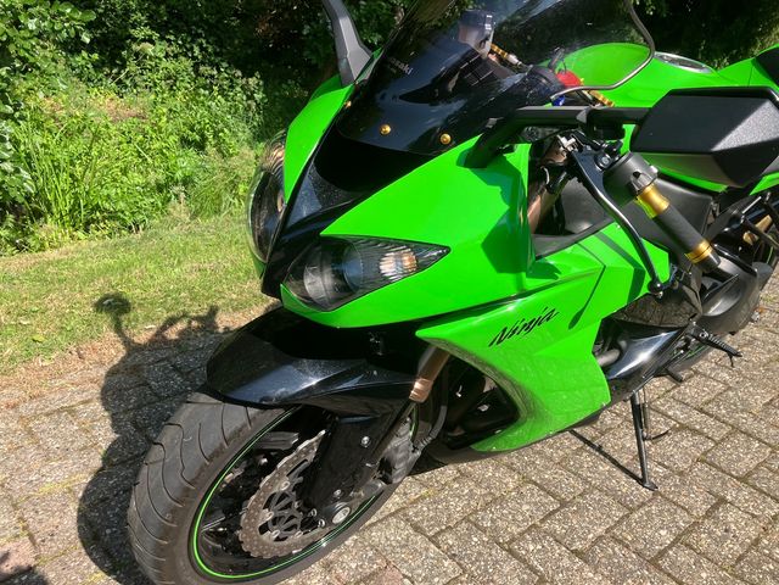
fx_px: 630
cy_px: 292
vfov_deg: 49.7
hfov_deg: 63.4
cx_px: 390
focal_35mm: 28
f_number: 1.8
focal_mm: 3.99
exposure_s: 1/1091
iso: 32
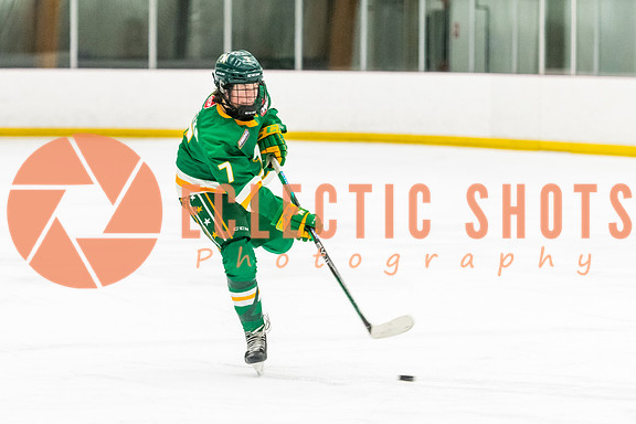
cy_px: 202
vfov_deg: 6.1
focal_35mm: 224
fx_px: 3957
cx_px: 243
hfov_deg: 9.2
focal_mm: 130
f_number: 2.8
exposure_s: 1/800
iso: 3200
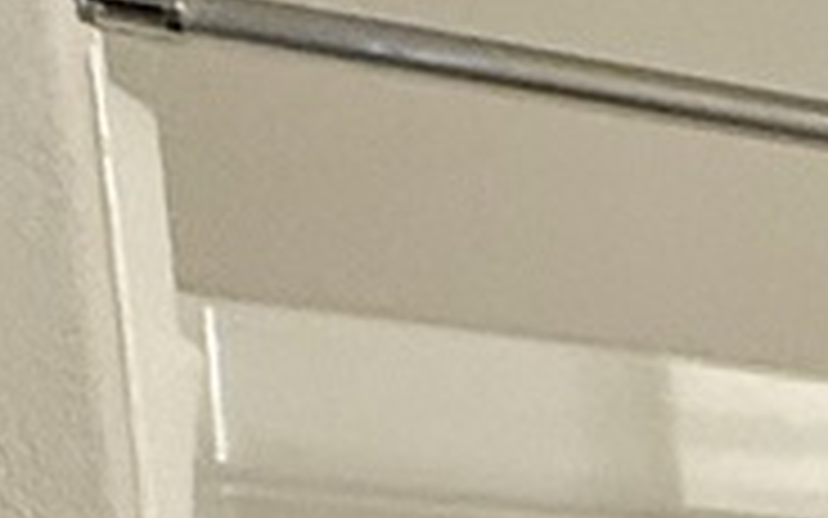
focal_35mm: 116
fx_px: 2618
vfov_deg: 9.4
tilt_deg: -10.7
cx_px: 2142
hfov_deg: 12.6
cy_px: 1455
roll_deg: -0.6
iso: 200
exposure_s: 1/60
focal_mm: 2.22
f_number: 2.2
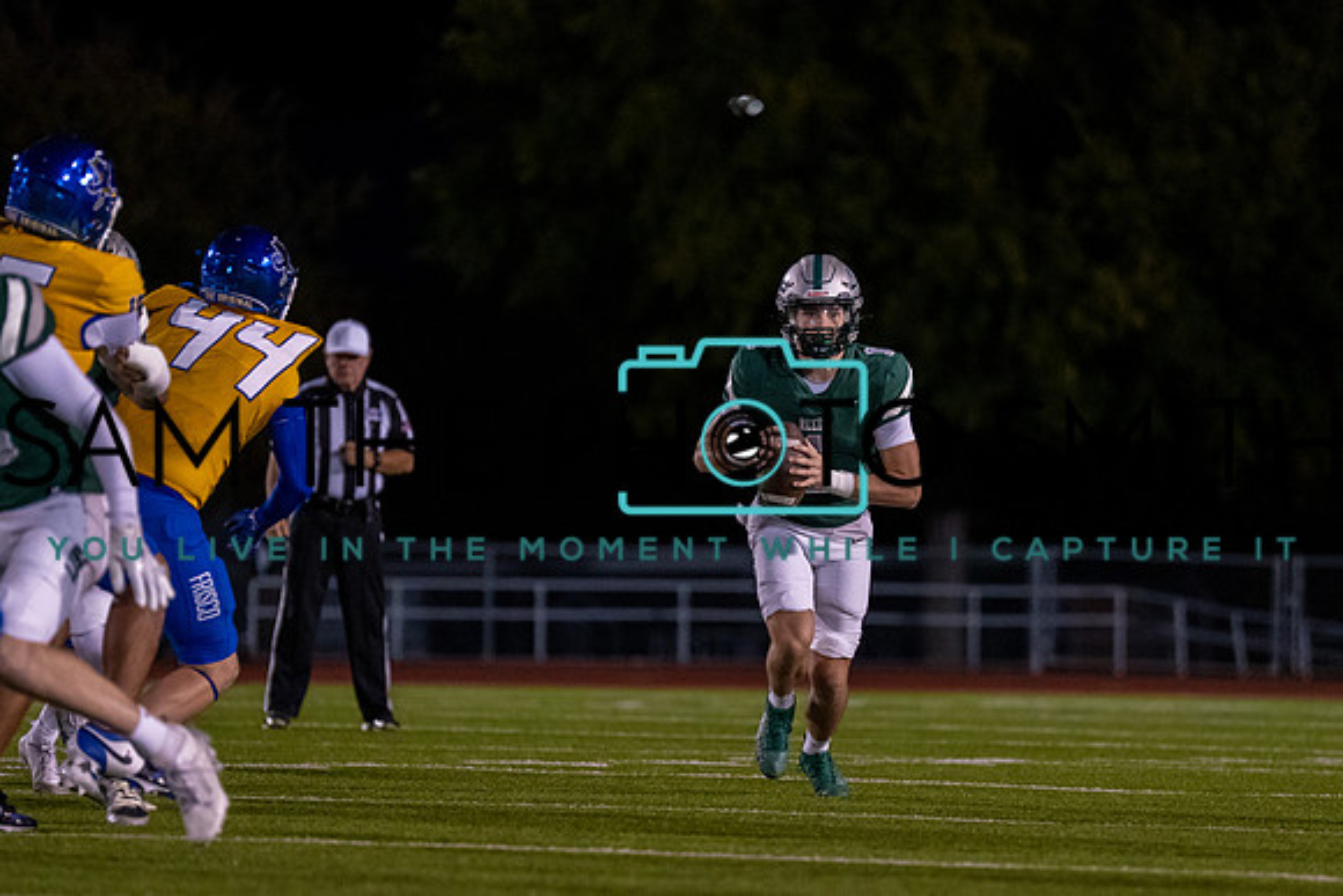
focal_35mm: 319
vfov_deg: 4.3
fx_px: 11893
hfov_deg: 6.5
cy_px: 452
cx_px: 788
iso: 3200
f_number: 2.8
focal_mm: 200
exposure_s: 1/1000
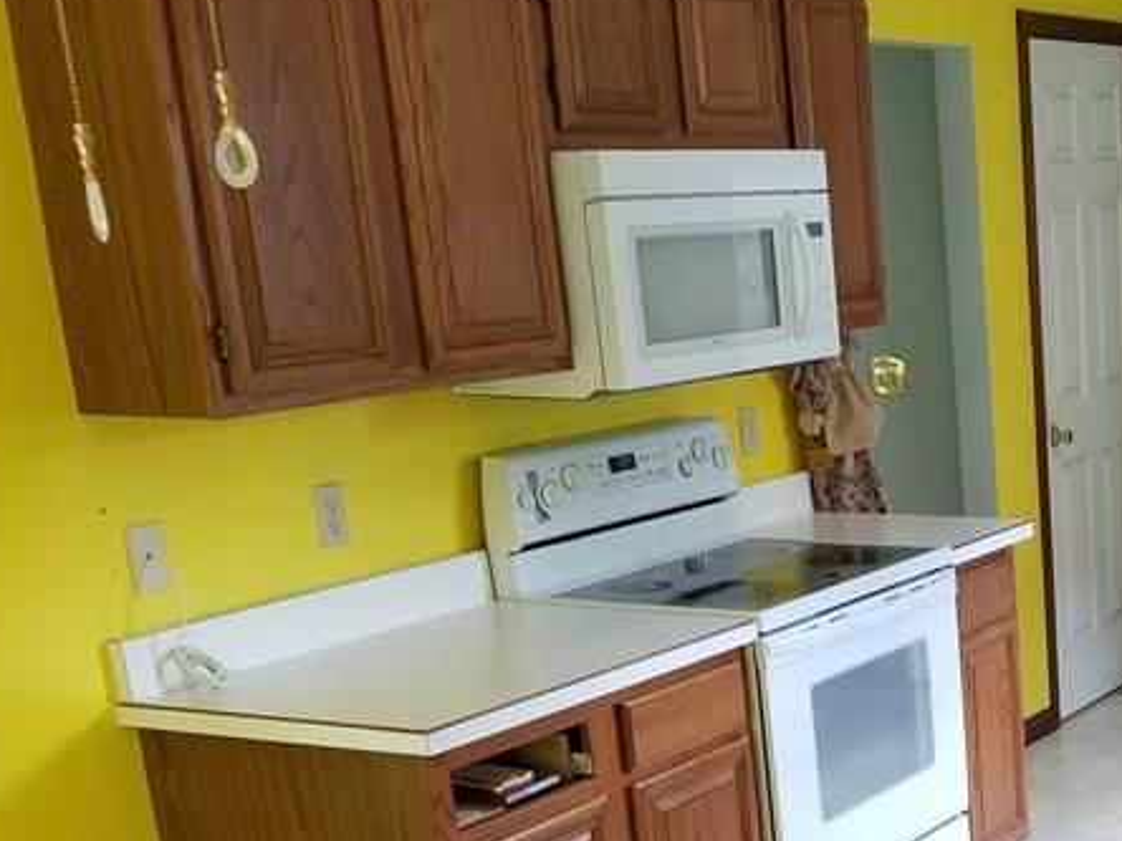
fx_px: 1945
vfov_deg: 23.5
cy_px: 811
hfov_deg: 30.2
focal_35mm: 60
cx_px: 1097
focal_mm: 4.2
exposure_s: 1/60
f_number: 1.7
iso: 160
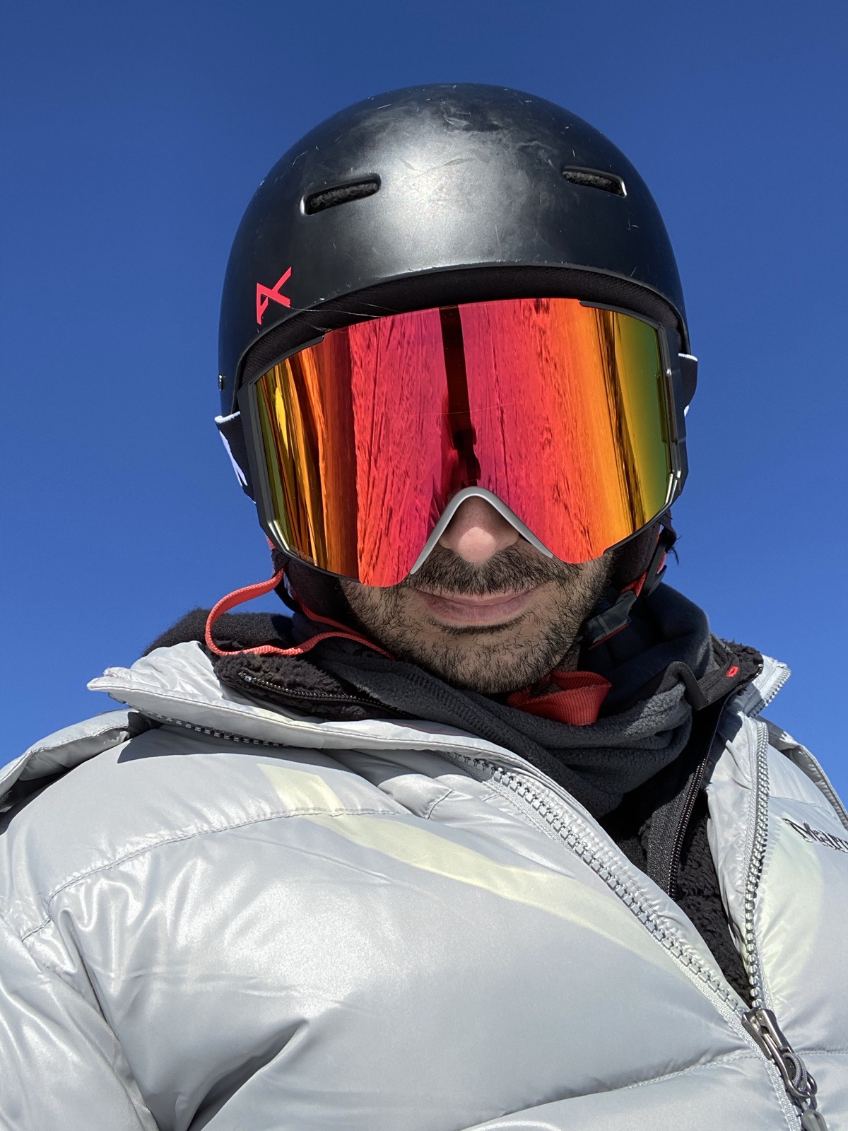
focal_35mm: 30
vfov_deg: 60.0
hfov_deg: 46.8
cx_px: 424
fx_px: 980
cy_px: 566
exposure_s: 1/621
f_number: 2.2
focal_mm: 2.71
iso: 25
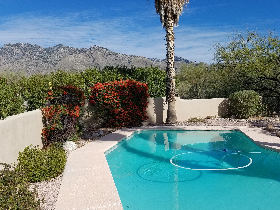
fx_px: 235
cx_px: 152
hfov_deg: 61.6
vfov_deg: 48.2
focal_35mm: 29
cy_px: 106
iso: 50
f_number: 1.7
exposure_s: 1/3880
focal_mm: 4.2
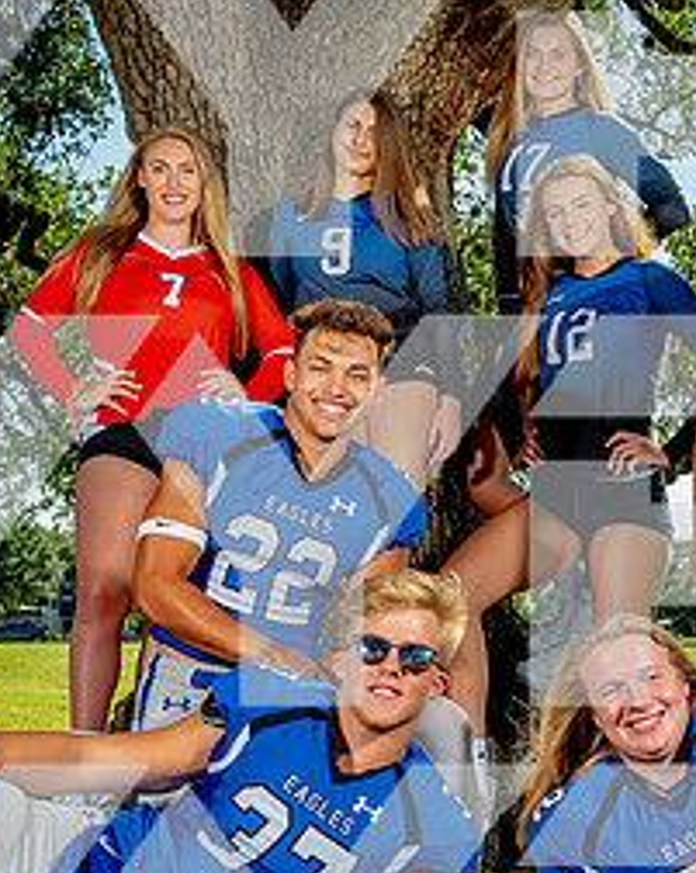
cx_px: 468
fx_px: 1780
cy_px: 557
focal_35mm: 69
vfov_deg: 27.4
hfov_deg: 22.0
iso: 100
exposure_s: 1/125
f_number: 8
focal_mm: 28
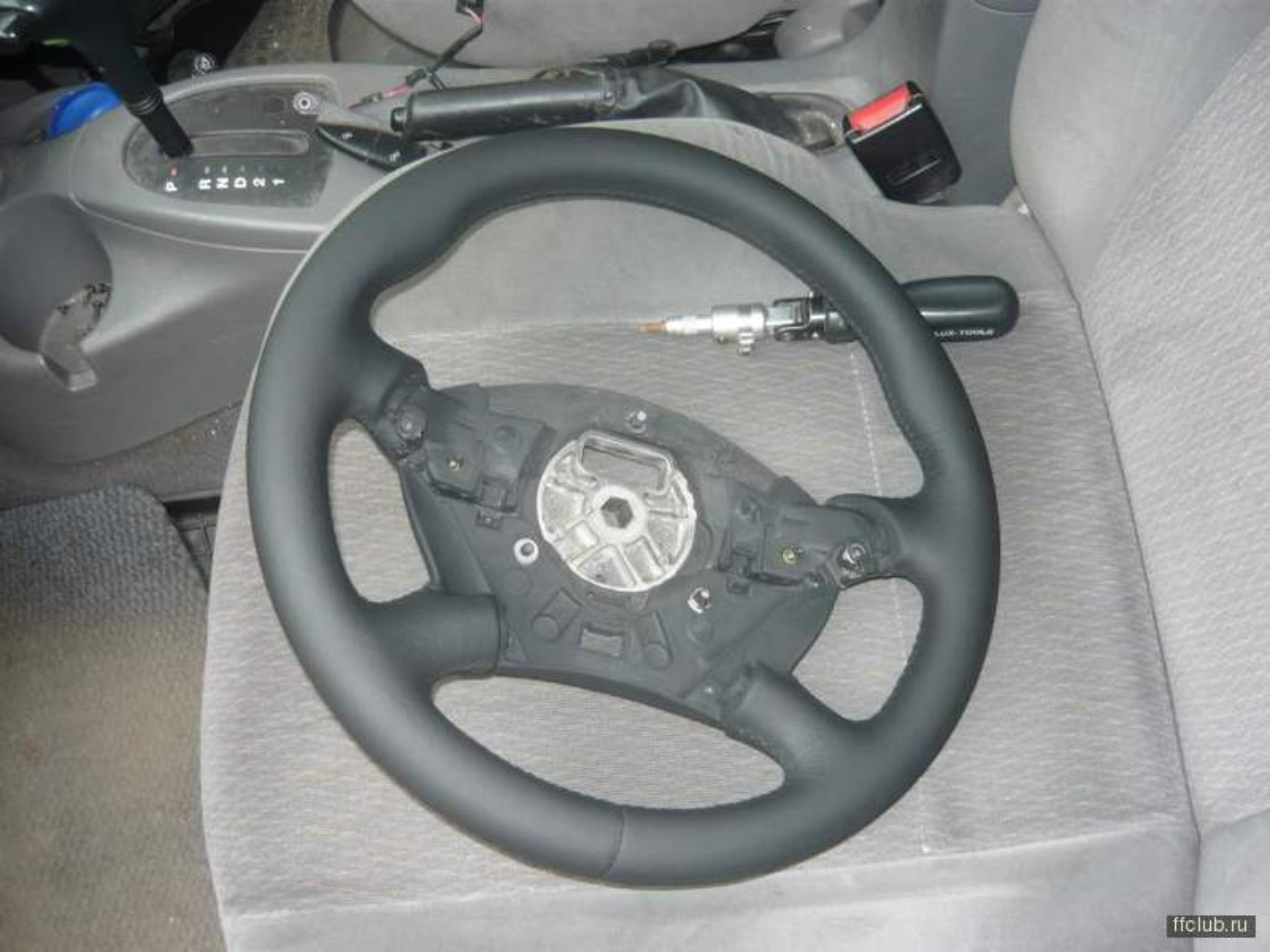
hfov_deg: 55.4
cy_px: 476
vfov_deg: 42.9
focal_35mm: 33
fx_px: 1211
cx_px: 635
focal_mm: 5.5
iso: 100
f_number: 2.8
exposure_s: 1/30
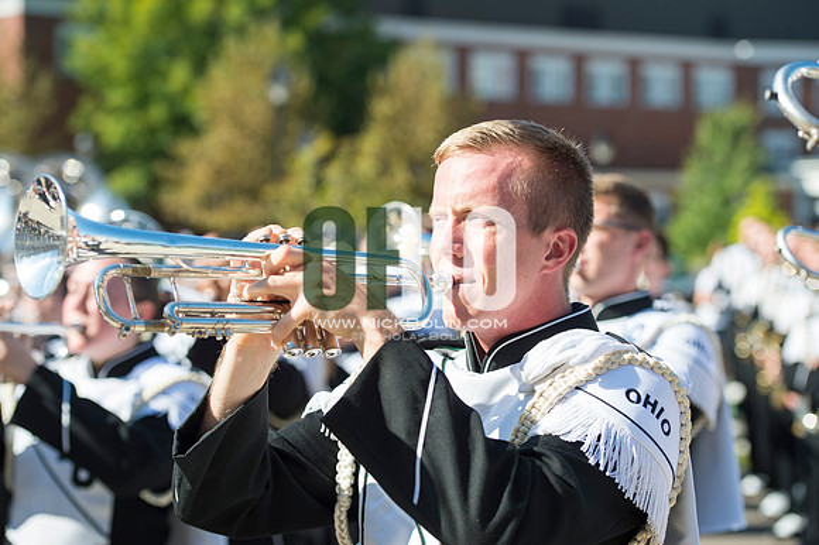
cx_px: 410
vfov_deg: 14.4
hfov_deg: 21.5
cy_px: 272
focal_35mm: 95
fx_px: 2160
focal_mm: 95
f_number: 4.5
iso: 200
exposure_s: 1/1000
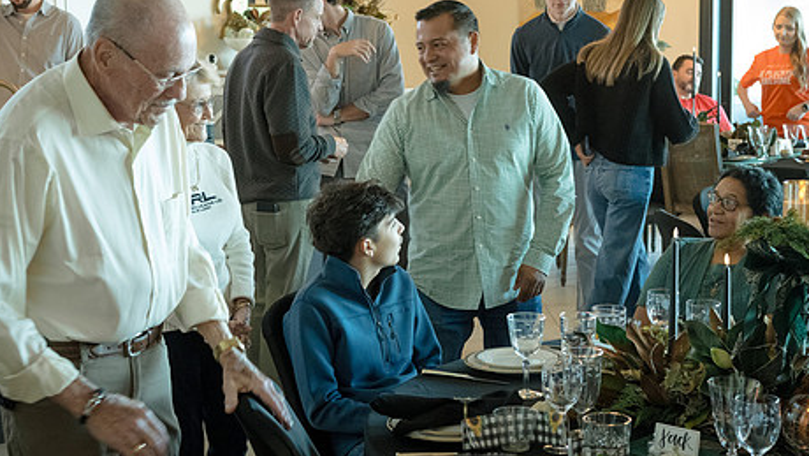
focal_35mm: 66
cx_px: 471
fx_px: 1416
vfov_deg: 18.3
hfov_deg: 31.8
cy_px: 193
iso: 5000
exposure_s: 1/80
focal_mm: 50
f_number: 6.3
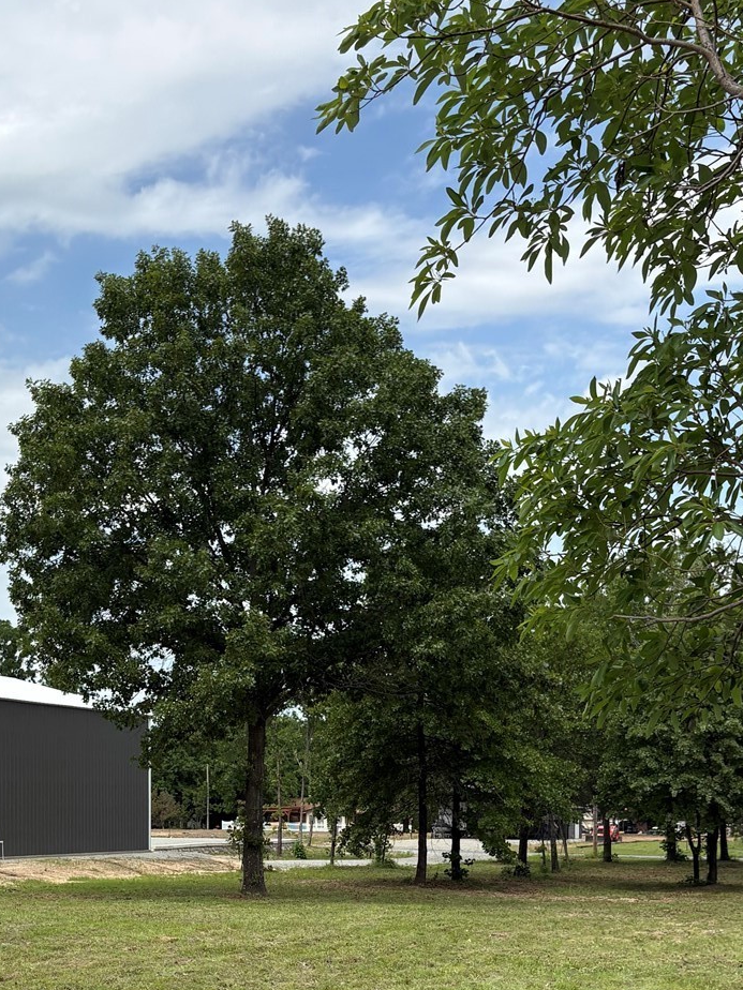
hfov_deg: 26.8
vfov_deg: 34.0
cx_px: 228
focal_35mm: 54
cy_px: 845
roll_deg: +0.1
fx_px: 1545
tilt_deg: -1.1
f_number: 1.6
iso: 50
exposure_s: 1/3448
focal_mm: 5.96
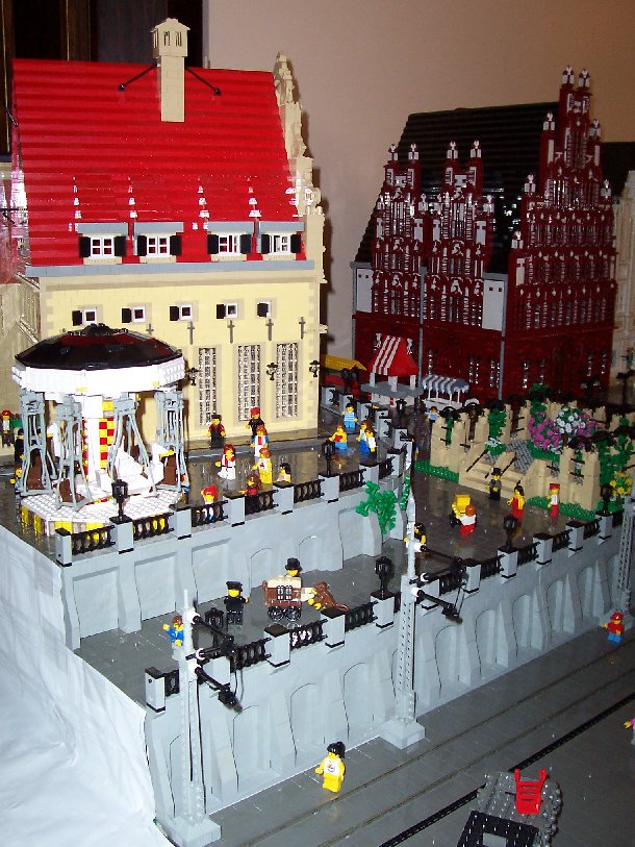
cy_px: 424
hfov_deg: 38.7
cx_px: 318
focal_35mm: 37
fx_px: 905
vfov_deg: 50.1
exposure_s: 1/60
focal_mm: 5.6
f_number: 2.8
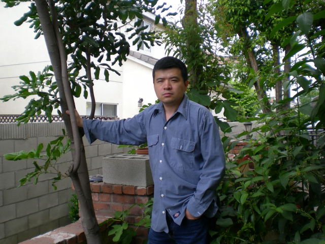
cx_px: 162
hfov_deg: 49.0
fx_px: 357
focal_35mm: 38
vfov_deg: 37.7
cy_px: 122
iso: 50
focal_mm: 6.3
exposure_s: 1/188
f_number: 3.1
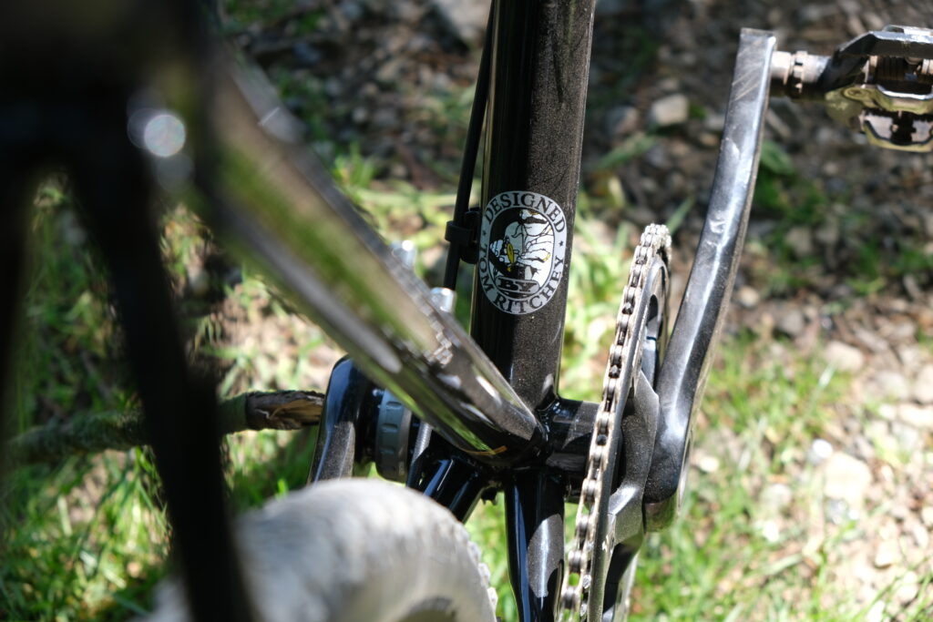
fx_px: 2151
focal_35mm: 83
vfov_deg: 16.5
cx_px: 466
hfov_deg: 24.5
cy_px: 311
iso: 160
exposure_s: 1/110
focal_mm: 55
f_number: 4.5
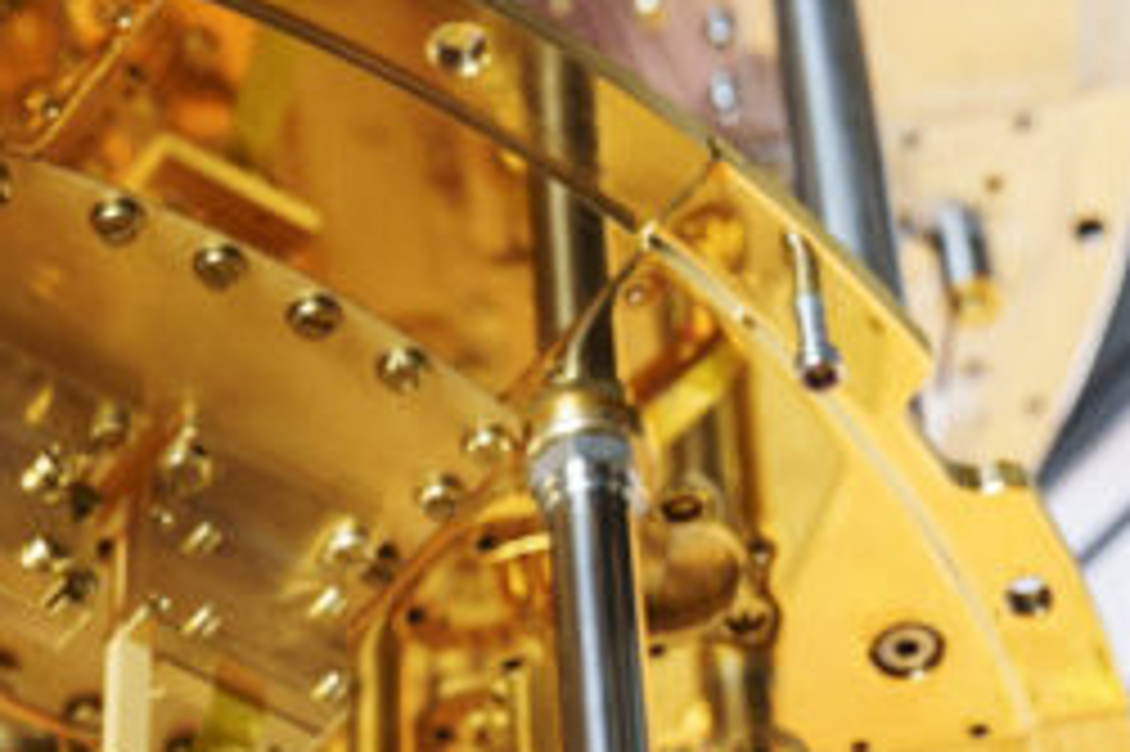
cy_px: 799
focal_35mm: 147
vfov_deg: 9.2
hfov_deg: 13.7
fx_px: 4611
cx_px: -50
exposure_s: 1/100
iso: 800
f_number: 5
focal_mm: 36
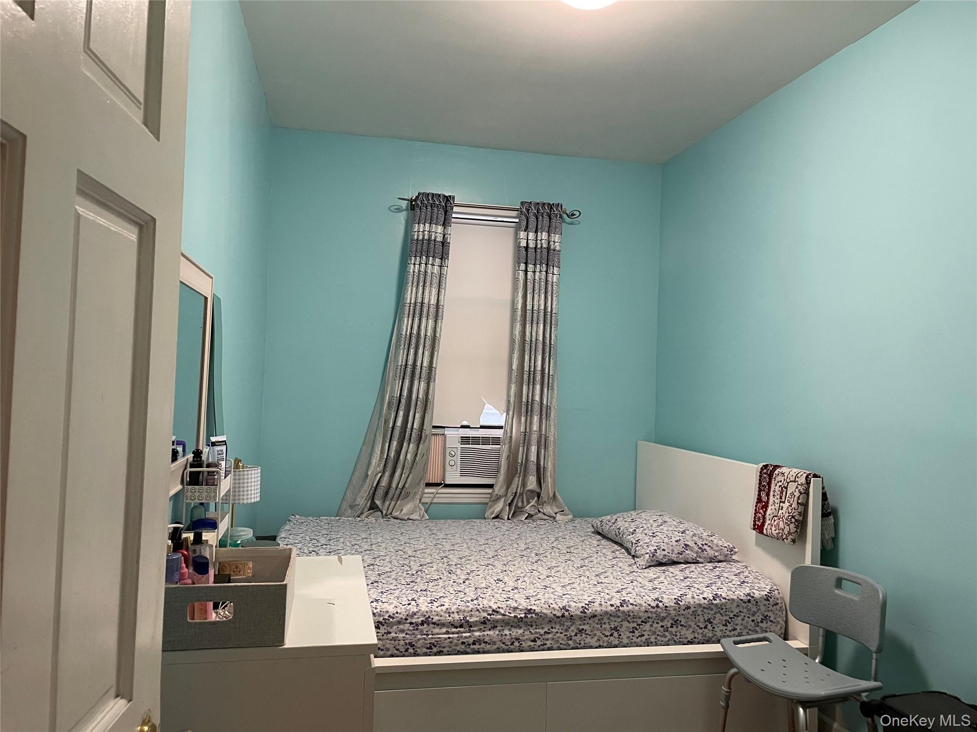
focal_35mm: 26
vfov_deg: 53.1
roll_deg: -1.6
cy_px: 366
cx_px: 488
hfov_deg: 67.3
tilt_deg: +1.5
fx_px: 734
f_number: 1.6
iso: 320
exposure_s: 1/60
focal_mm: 4.2
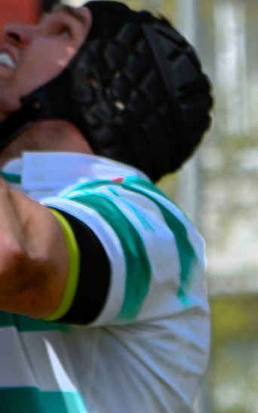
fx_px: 12237
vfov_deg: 1.9
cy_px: -451
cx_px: -200
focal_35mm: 1088
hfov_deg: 1.2
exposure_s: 1/1600
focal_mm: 112
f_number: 5.6
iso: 200
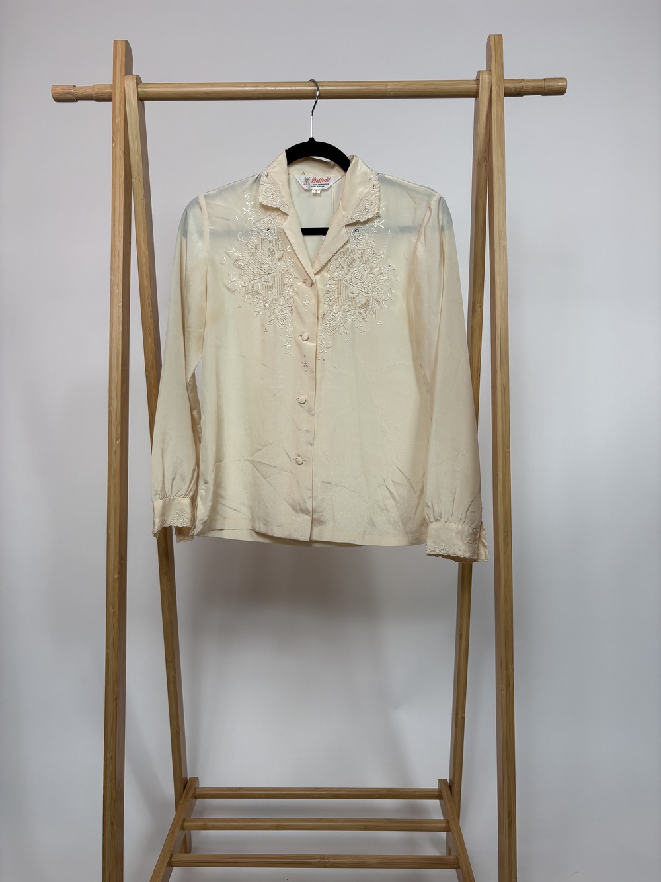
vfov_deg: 67.3
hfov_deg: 53.1
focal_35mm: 26
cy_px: 441
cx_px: 330
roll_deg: -0.3
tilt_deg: -5.3
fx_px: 662
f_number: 1.6
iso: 32
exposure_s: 1/148
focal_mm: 5.96
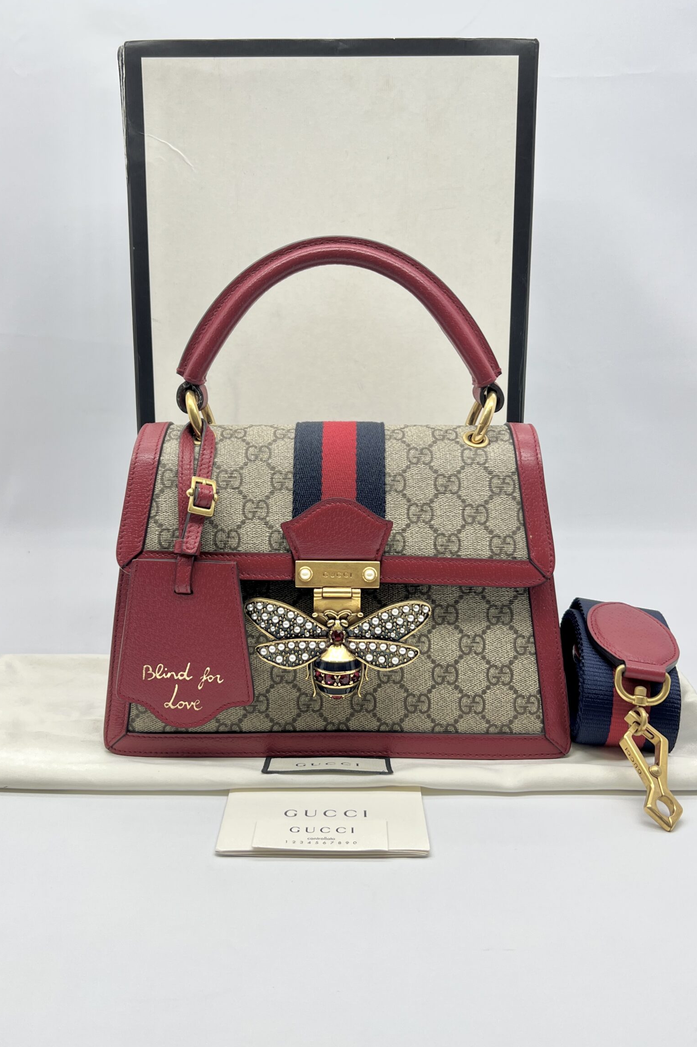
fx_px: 871
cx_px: 328
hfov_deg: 43.6
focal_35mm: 30
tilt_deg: -10.5
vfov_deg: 61.8
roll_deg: -0.2
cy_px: 468
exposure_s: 1/102
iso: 32
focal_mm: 5.7
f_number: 1.5
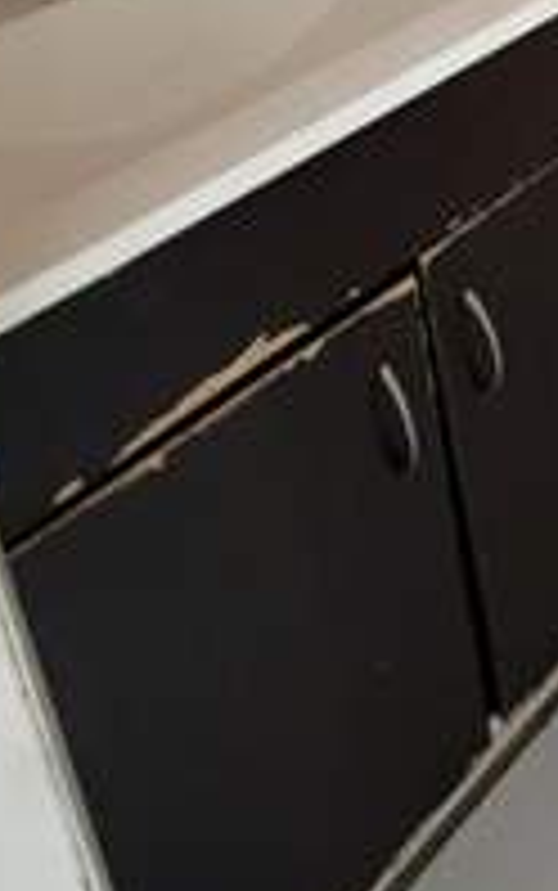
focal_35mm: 48
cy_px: -274
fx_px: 1166
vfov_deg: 31.7
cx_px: 940
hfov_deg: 20.7
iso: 400
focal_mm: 2.22
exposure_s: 1/60
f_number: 2.2
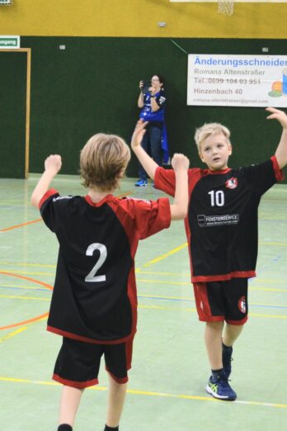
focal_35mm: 94
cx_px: 1
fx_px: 1124
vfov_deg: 21.7
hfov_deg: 14.3
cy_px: 196
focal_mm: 32
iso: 1600
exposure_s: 1/400
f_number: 4.8
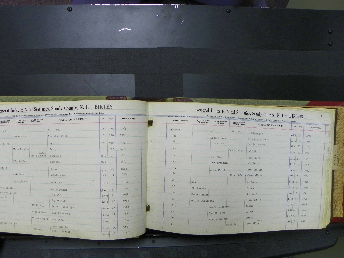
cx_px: 150
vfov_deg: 46.8
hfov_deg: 59.8
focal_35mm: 30
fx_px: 298
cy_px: 133
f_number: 2.8
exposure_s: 1/30
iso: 100
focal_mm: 4.6
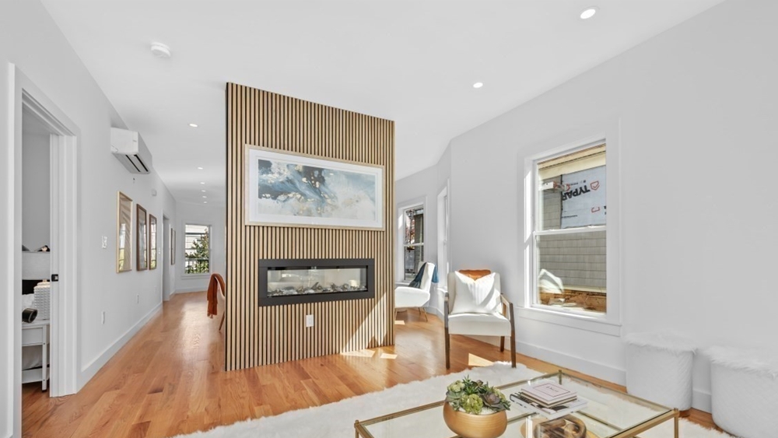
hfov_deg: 103.0
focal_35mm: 15
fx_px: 310
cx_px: 387
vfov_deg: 69.8
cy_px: 263
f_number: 5.6
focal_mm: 14
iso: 100
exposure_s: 1/200
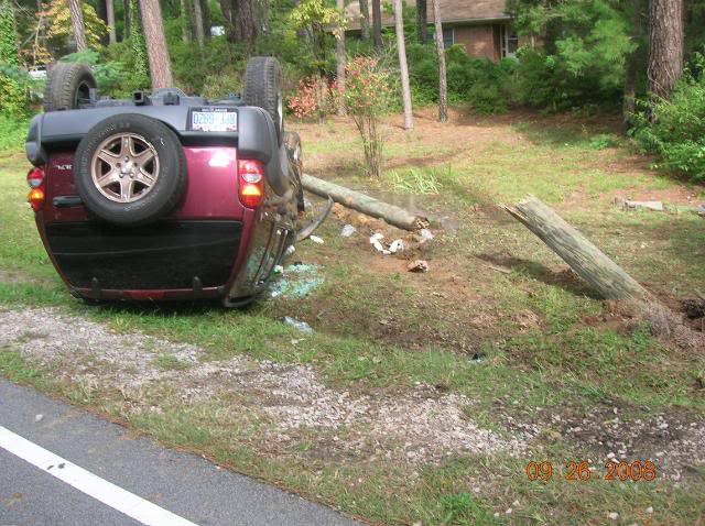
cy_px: 263
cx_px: 352
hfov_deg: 54.0
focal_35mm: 34
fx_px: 691
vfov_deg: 41.7
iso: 50
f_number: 4.9
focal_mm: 5.7
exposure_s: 1/58.2
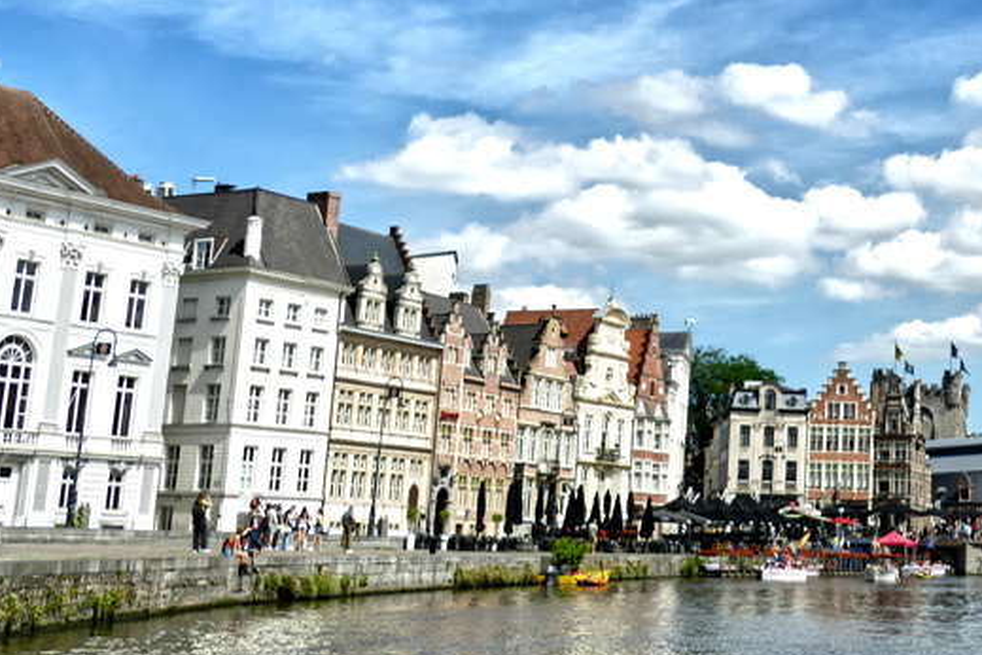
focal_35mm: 69
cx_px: 956
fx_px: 1882
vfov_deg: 19.3
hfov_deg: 27.7
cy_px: 41
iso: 125
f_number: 4
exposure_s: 1/2000
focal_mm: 12.6
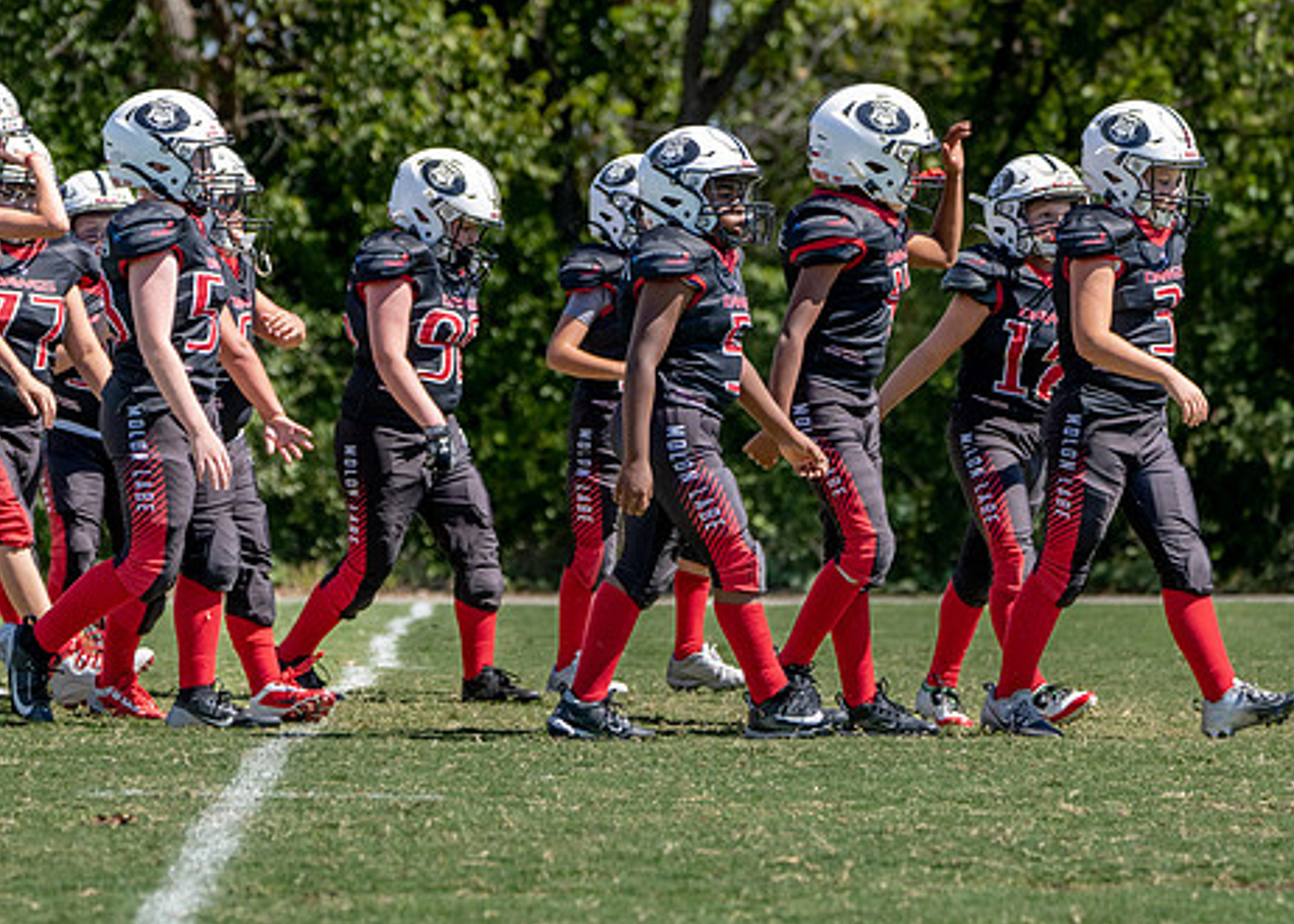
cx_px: 511
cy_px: 390
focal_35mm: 284
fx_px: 10437
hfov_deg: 7.1
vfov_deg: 5.1
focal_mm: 179
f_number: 5.6
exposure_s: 1/1600
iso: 400
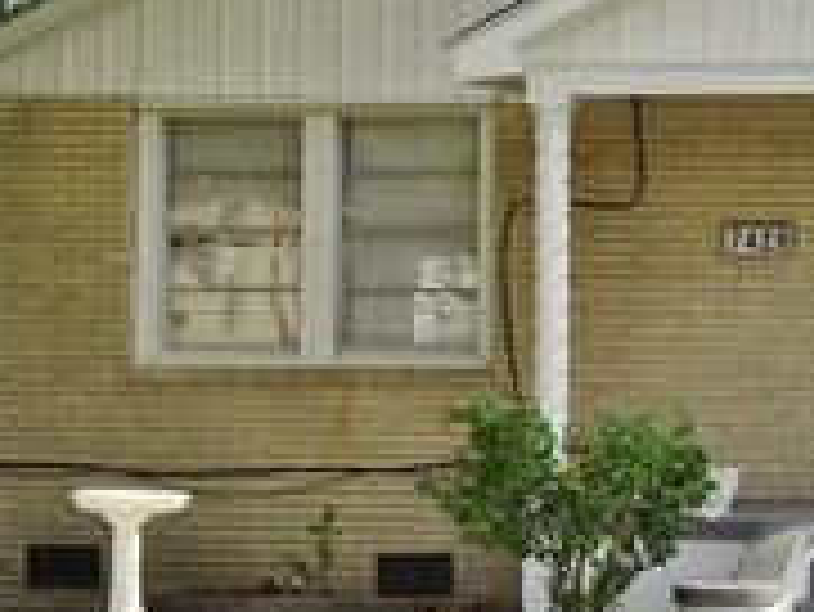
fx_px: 4541
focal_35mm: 193
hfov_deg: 10.2
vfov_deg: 7.7
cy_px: 227
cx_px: 747
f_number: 5
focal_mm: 12.01
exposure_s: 1/320
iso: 80
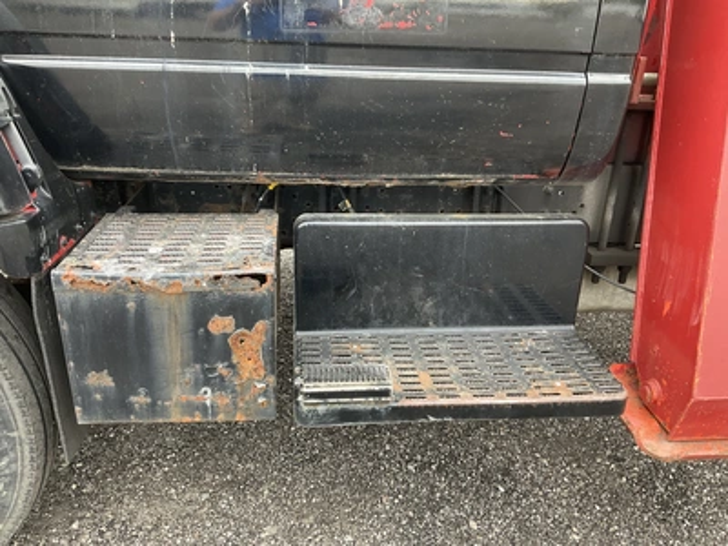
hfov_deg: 61.7
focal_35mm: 29
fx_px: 610
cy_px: 273
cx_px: 364
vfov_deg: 48.2
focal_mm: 3
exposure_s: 1/122
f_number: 1.8
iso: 50
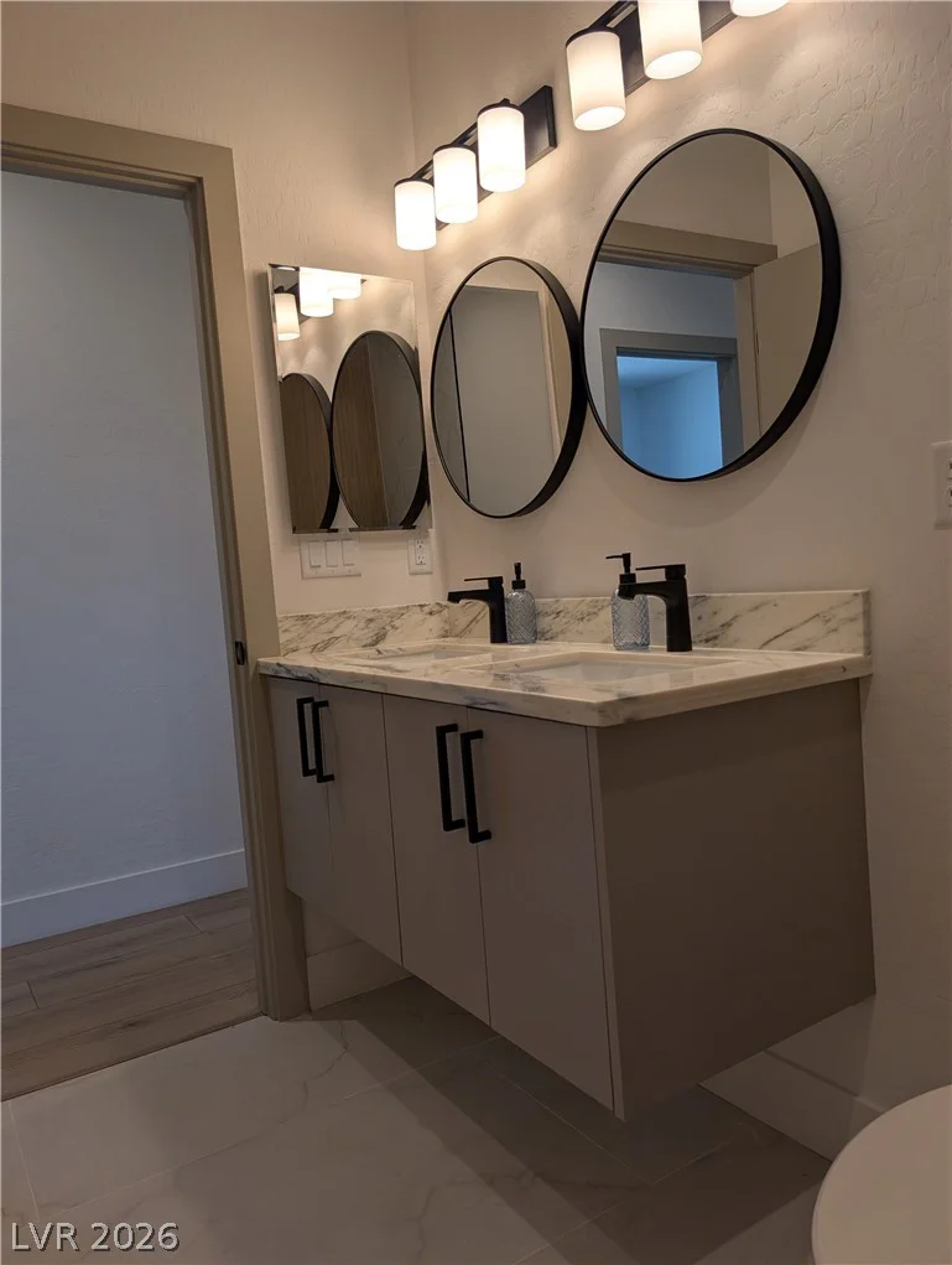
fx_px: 878
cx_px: 476
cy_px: 632
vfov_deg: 71.5
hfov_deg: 56.9
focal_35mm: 24
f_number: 1.68
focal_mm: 6.9
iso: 20
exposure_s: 1/120
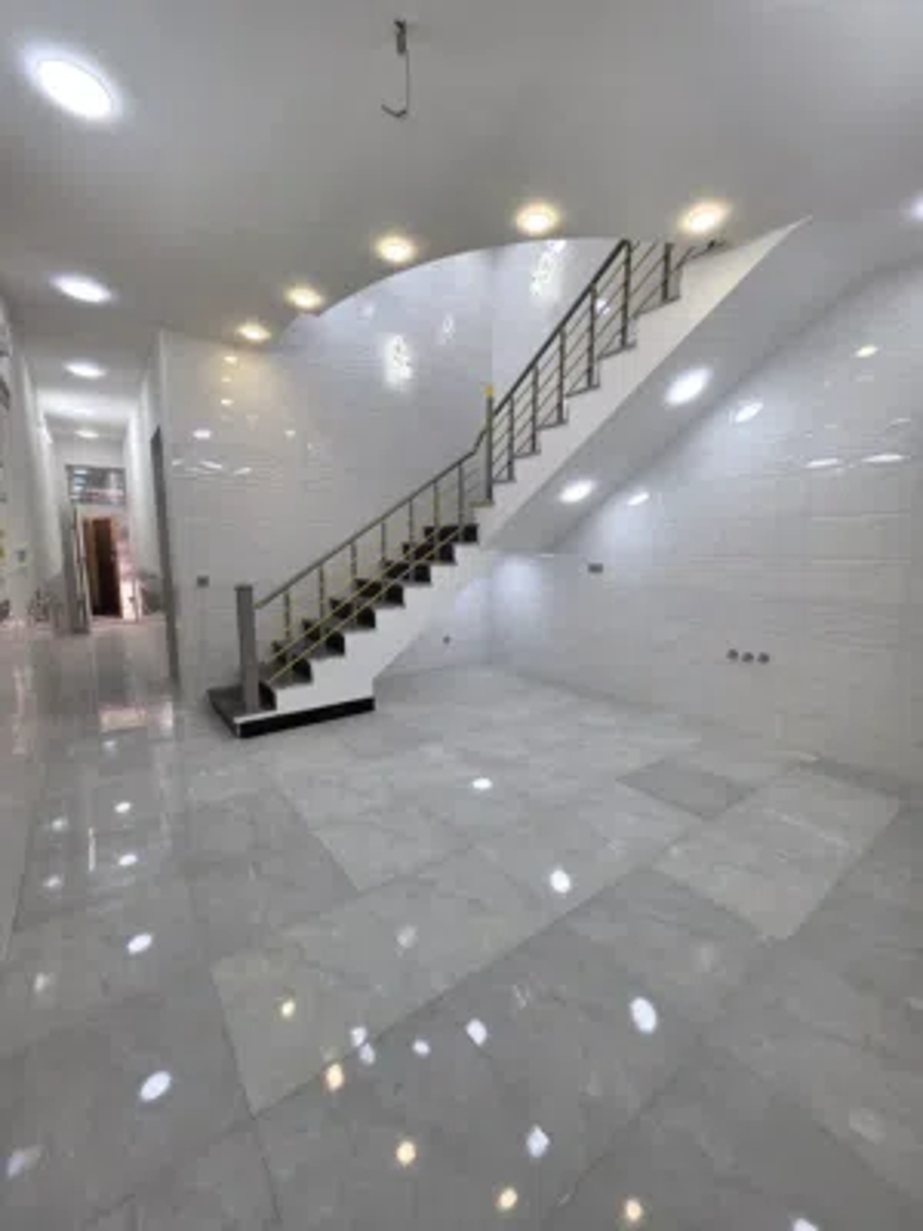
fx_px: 462
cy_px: 616
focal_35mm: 13
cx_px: 462
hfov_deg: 89.9
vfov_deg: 106.2
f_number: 1.9
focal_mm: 2.2
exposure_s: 1/100
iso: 20
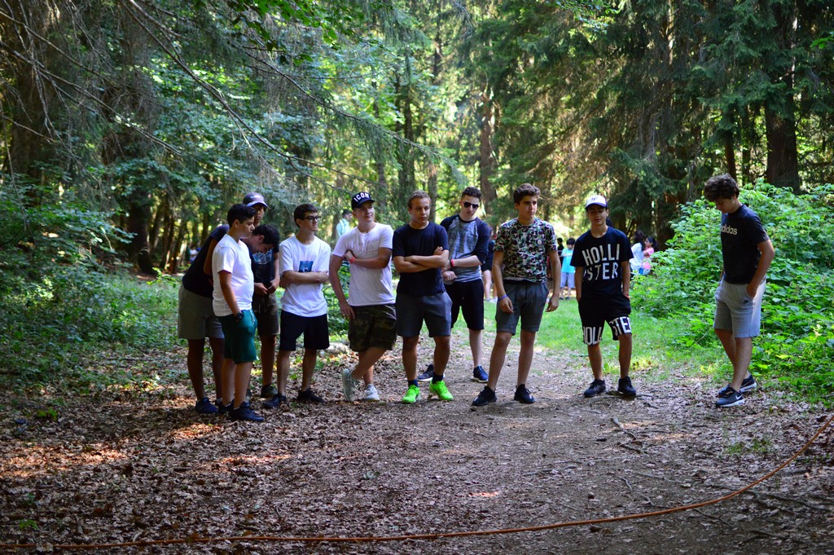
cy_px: 278
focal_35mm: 52
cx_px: 417
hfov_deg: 37.9
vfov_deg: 25.7
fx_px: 1215
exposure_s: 1/640
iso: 1600
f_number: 1.8
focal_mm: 35
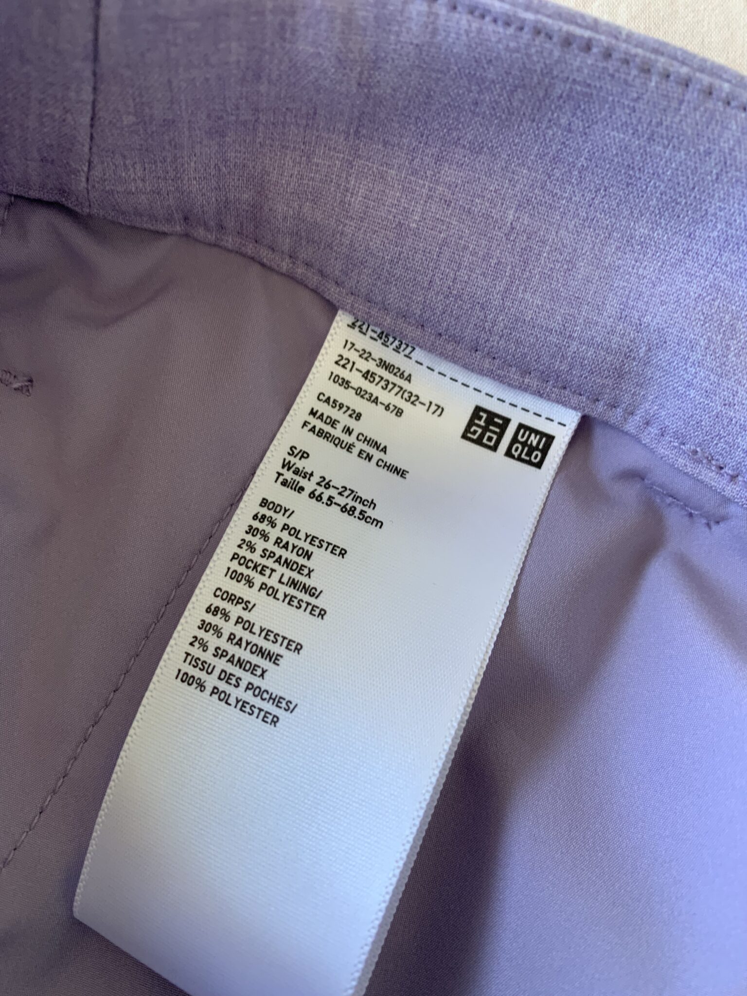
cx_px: 374
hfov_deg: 53.1
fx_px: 748
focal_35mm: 26
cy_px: 498
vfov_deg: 67.3
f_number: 1.8
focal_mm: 4.25
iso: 100
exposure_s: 1/60
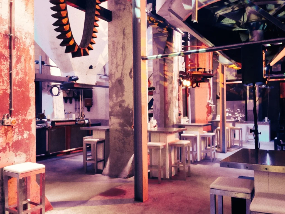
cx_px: 142
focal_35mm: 33
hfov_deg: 55.4
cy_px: 107
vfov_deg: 42.9
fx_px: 272
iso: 400
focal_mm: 4.12
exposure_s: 1/20
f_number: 2.4
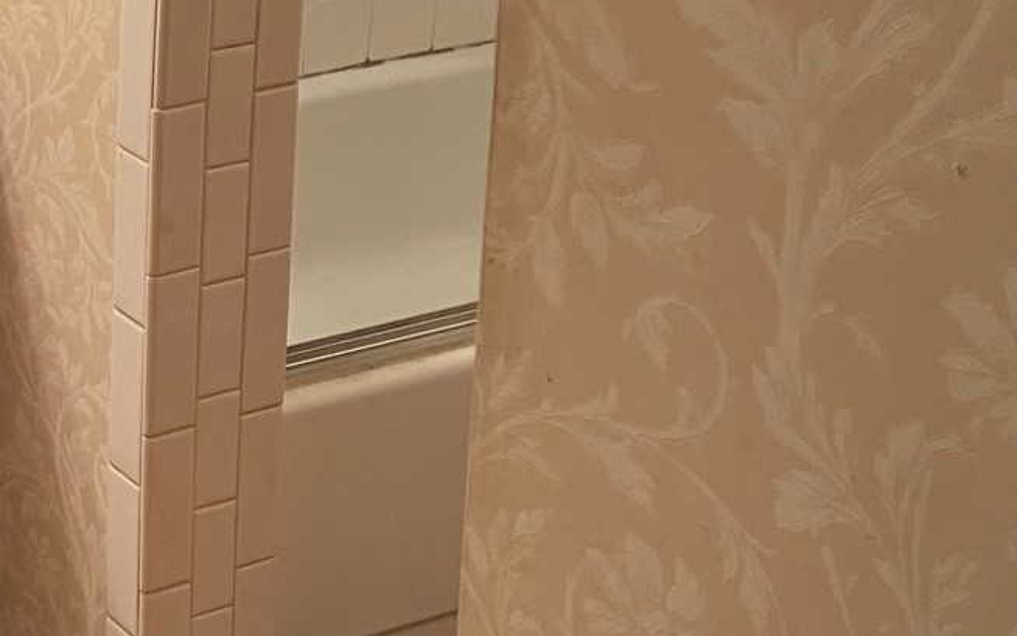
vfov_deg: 15.0
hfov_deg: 21.5
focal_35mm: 85
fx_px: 2356
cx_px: -386
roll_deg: +2.3
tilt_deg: -17.1
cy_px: -45
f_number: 1.6
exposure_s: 1/60
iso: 125
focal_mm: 4.2
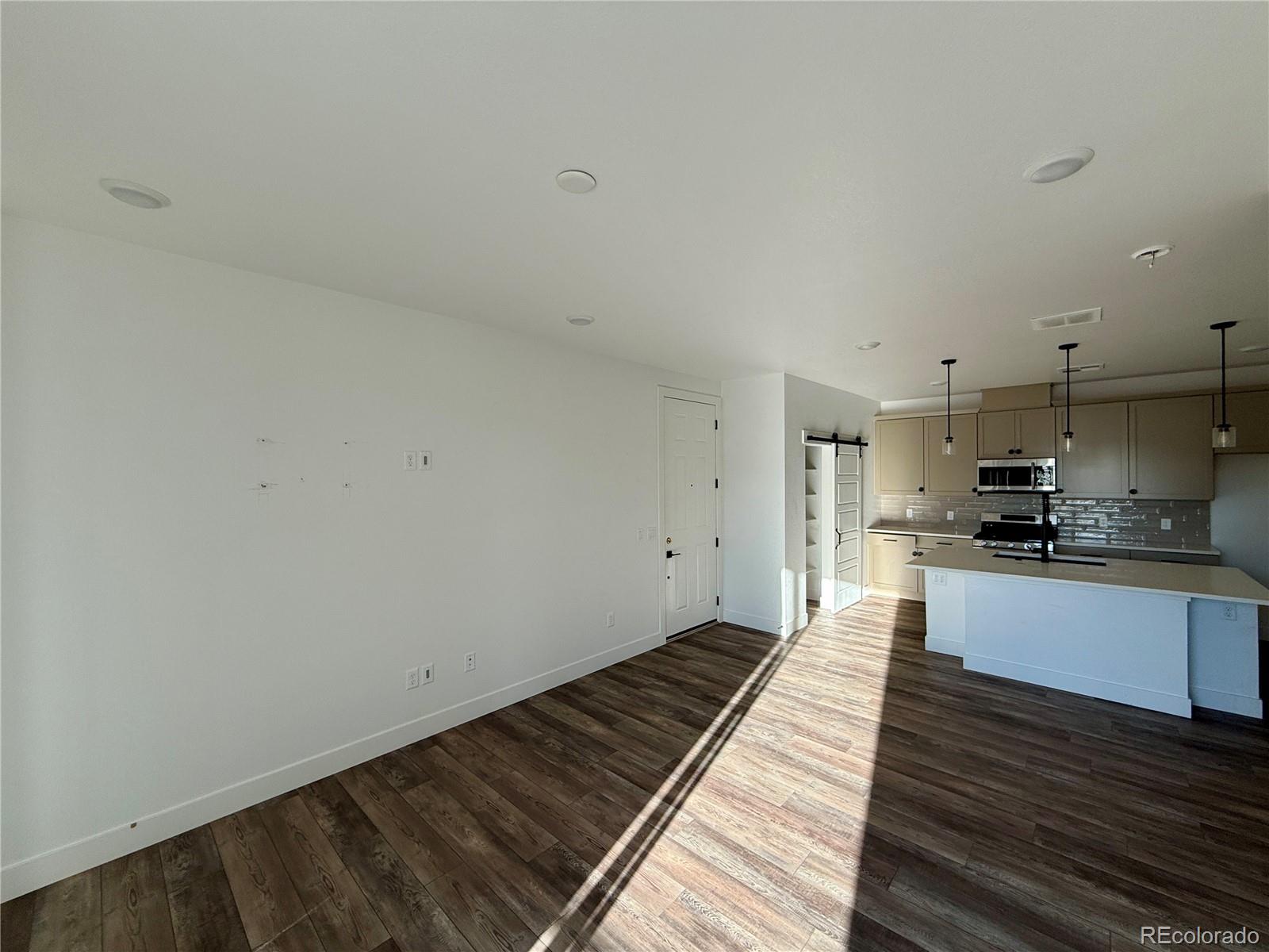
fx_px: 513
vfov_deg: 85.7
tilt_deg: +0.0
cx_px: 634
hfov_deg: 102.1
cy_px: 476
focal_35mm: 14
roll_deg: +0.5
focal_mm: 2.22
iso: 64
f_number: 2.2
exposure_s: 1/175
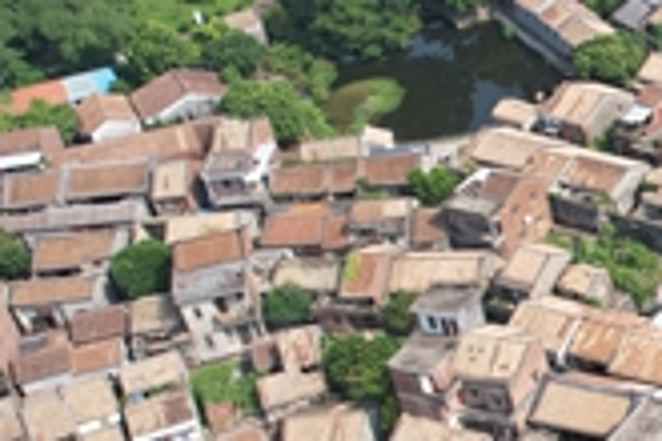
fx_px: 1471
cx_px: 1031
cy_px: 337
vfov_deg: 17.0
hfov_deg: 20.9
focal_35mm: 80
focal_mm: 8.38
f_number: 2.8
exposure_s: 1/1500
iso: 130
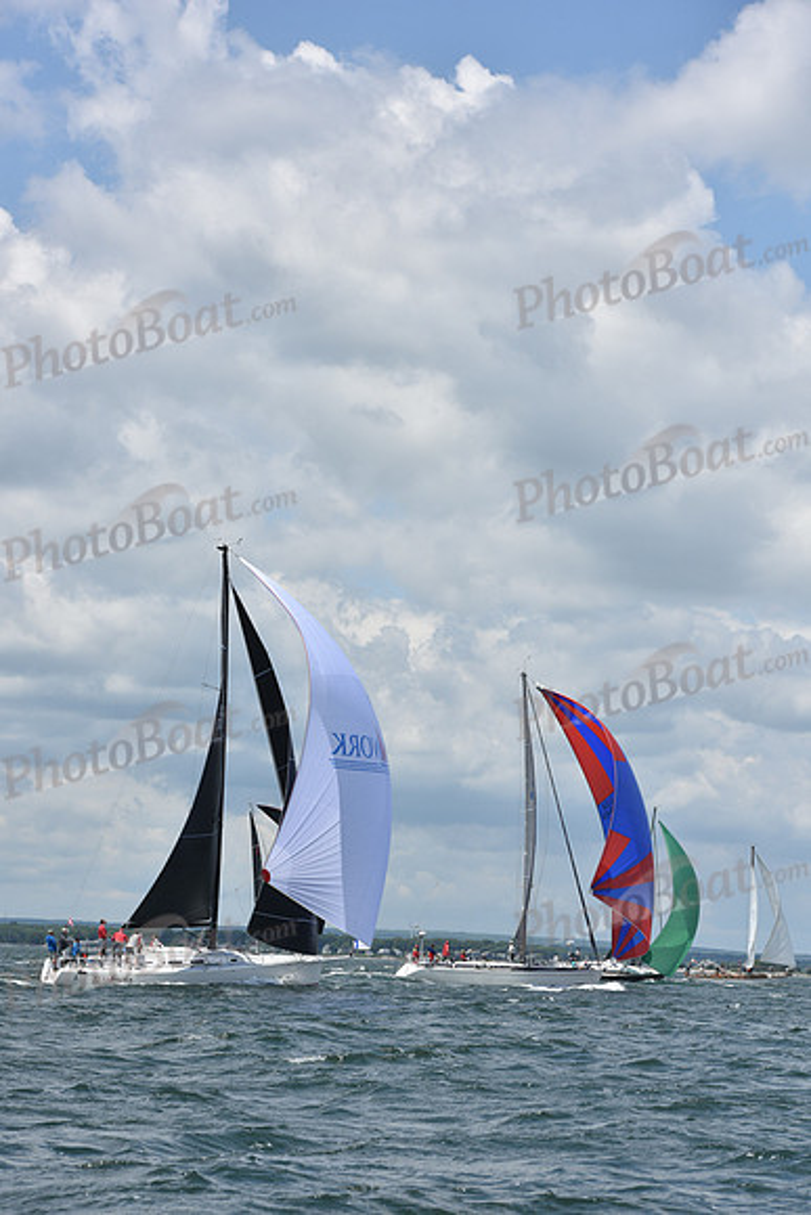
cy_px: 608
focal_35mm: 86
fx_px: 2904
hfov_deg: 15.9
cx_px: 406
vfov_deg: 23.6
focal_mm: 86
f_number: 7.1
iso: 250
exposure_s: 1/1600
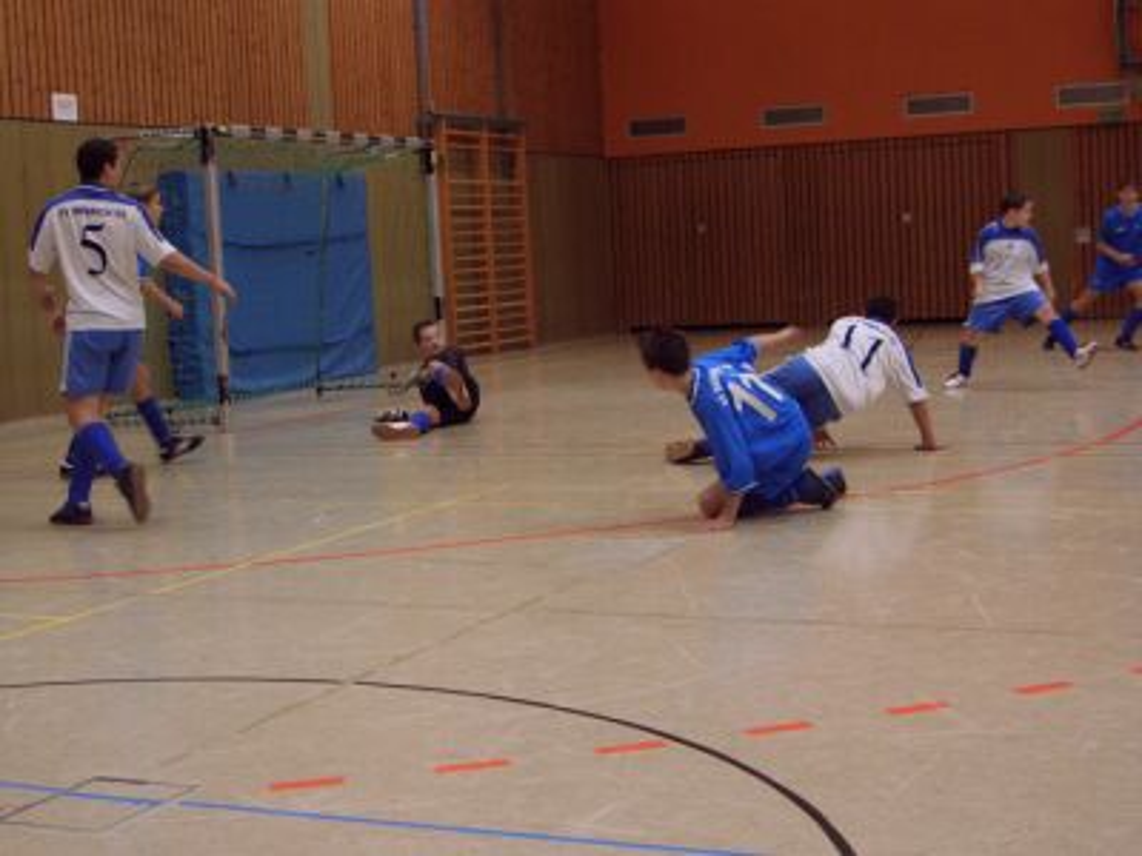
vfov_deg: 26.6
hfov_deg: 34.9
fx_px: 1814
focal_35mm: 55
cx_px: 571
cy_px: 428
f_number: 3.3
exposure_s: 1/100
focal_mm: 11.4
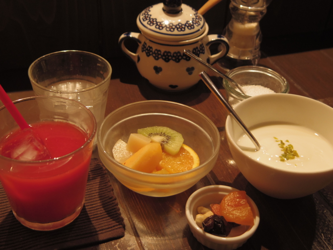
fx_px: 452
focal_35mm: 47
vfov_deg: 30.9
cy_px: 125
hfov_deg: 40.4
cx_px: 166
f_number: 2
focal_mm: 8.5
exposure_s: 1/15
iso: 200
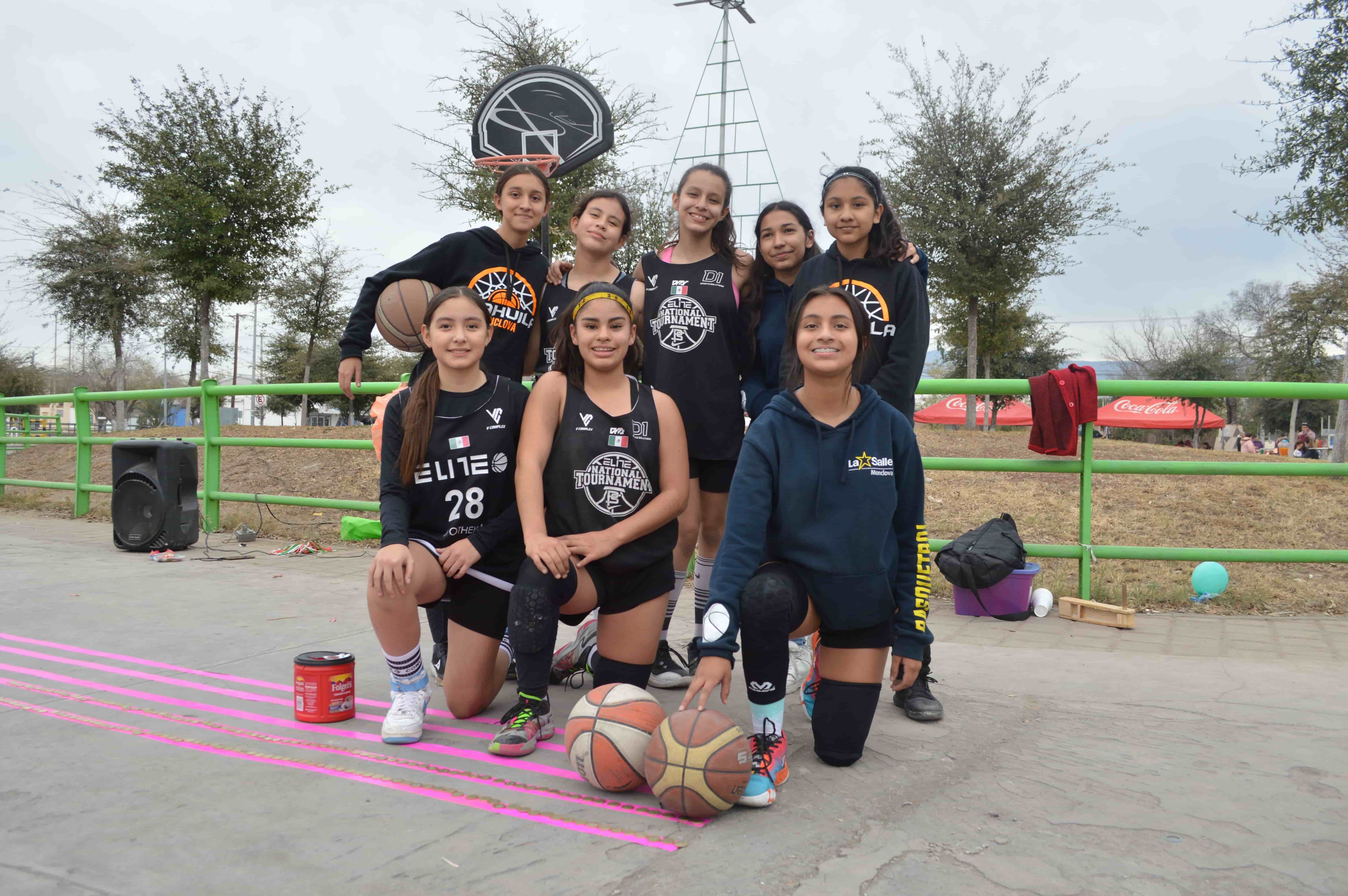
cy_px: 448
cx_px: 674
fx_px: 1122
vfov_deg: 43.5
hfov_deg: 62.0
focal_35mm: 30
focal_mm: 20
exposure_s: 1/125
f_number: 5.6
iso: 100
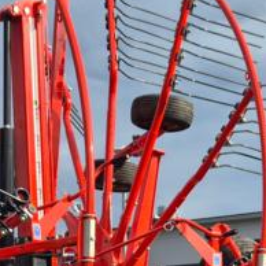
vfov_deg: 14.3
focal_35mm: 116
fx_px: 1008
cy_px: 359
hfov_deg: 15.0
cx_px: 90
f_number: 1.8
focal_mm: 5.4
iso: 25
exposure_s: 1/1148
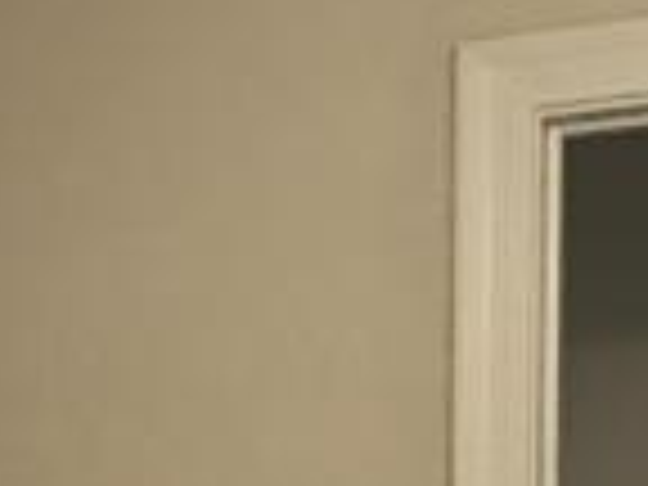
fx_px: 3725
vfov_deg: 6.9
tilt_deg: -4.3
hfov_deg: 8.8
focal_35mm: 199
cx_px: -1044
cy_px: 1264
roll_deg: +2.3
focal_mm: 3.99
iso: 40
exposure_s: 1/30
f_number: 1.8
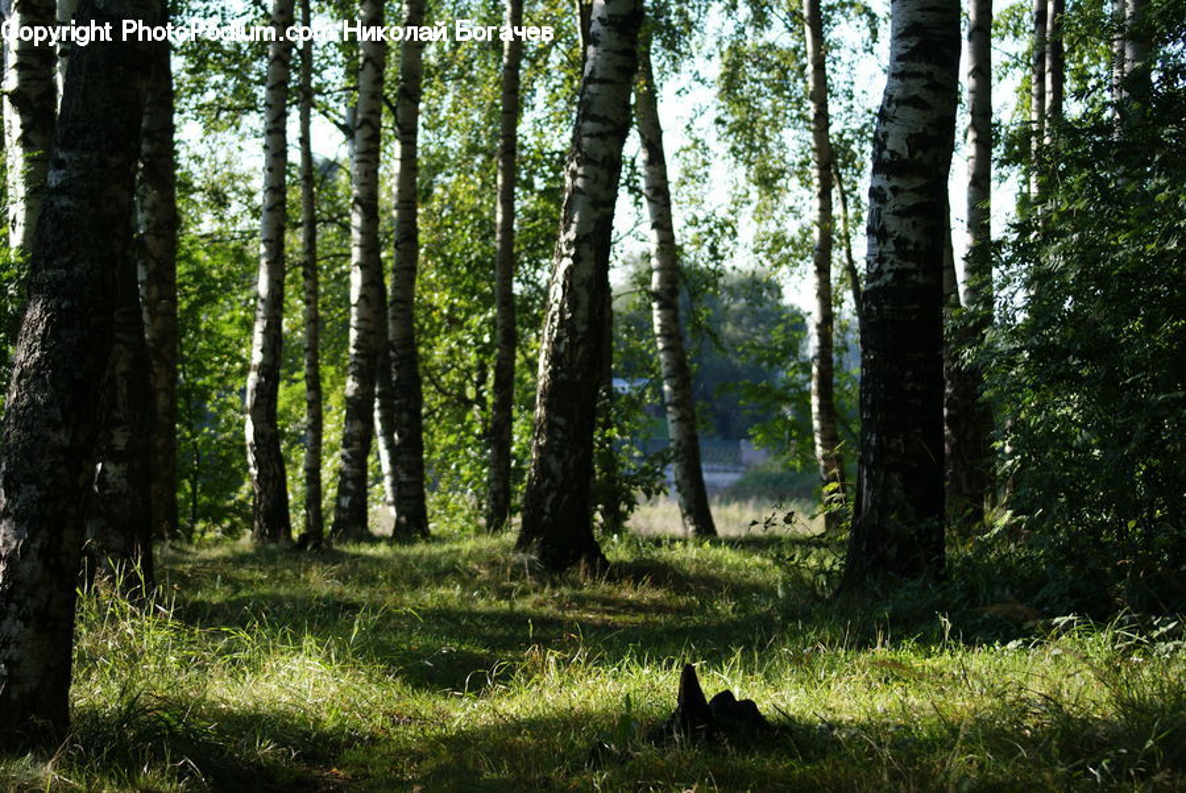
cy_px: 396
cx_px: 593
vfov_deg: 12.2
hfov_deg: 18.2
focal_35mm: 112
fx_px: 3710
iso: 200
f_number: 4.5
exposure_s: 1/125
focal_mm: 75
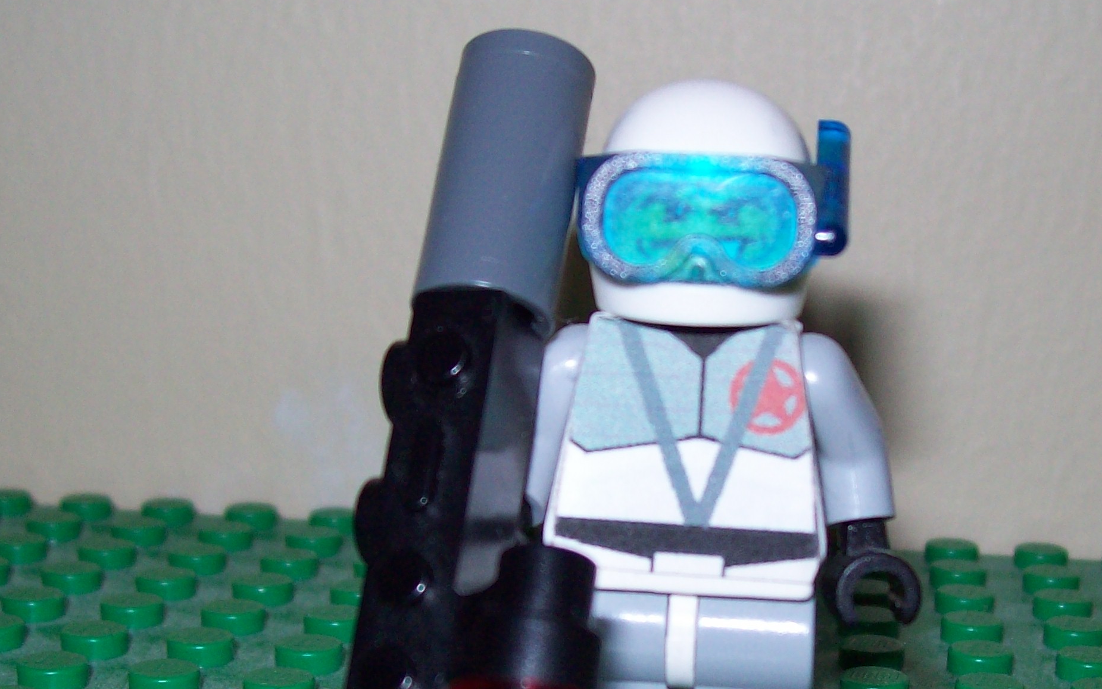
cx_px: 670
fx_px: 1892
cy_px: 512
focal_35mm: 63
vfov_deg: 20.5
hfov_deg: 32.4
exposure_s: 1/64
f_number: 2.7
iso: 80
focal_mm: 6
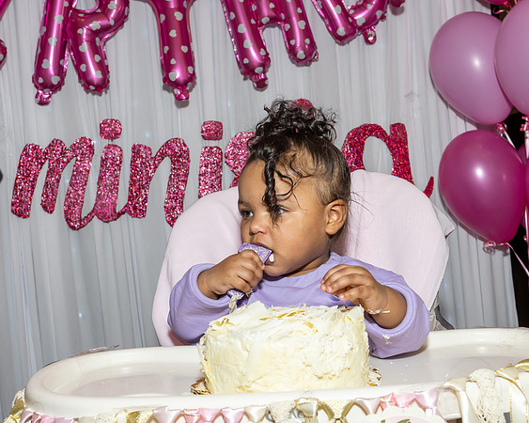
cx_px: 280
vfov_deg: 29.8
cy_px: 212
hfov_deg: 36.9
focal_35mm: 51
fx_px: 794
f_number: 8
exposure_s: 1/250
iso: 640
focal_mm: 30
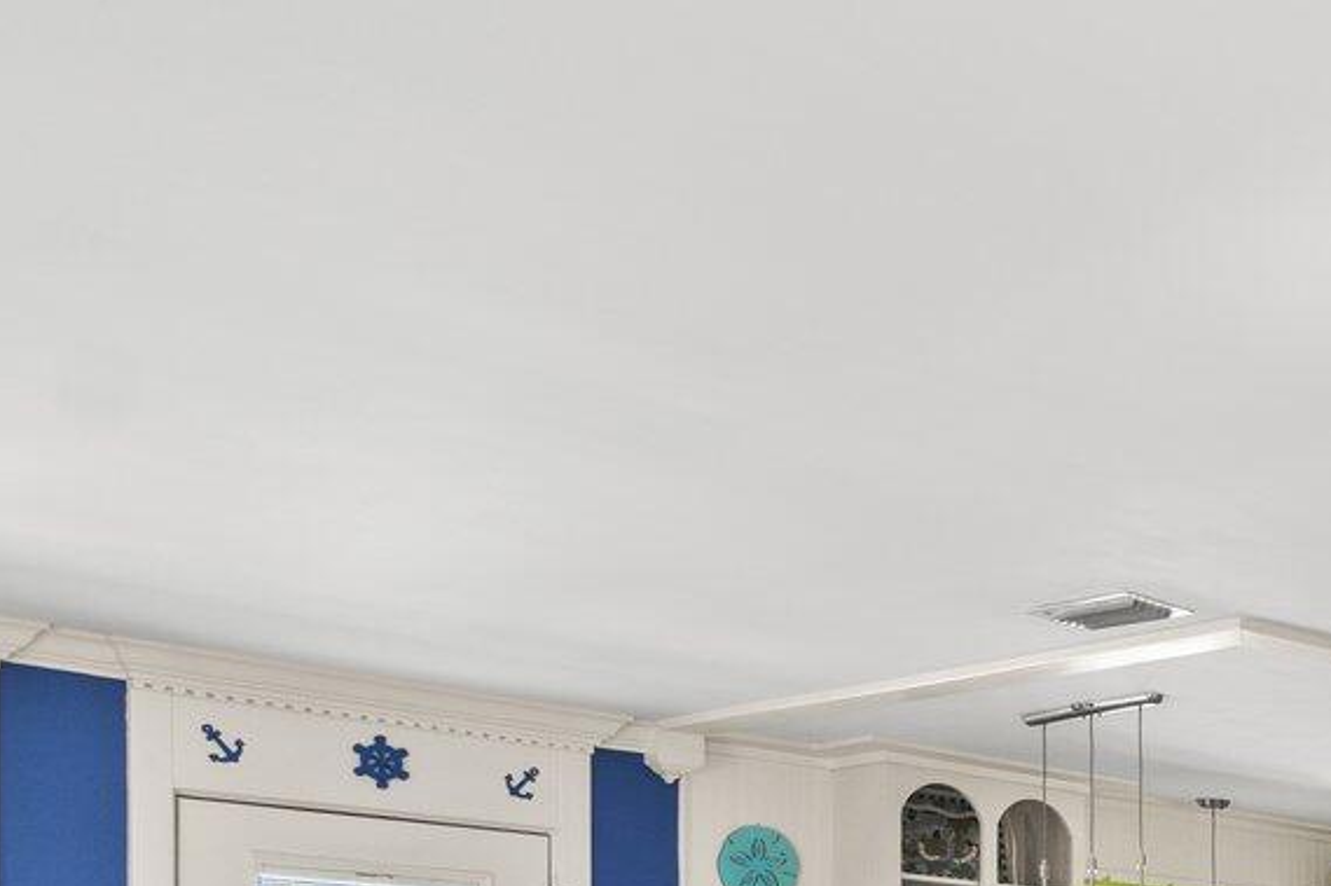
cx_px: 1853
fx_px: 1996
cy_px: 1072
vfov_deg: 22.9
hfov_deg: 28.2
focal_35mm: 54
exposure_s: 1/1.67
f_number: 8
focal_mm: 10
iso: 400
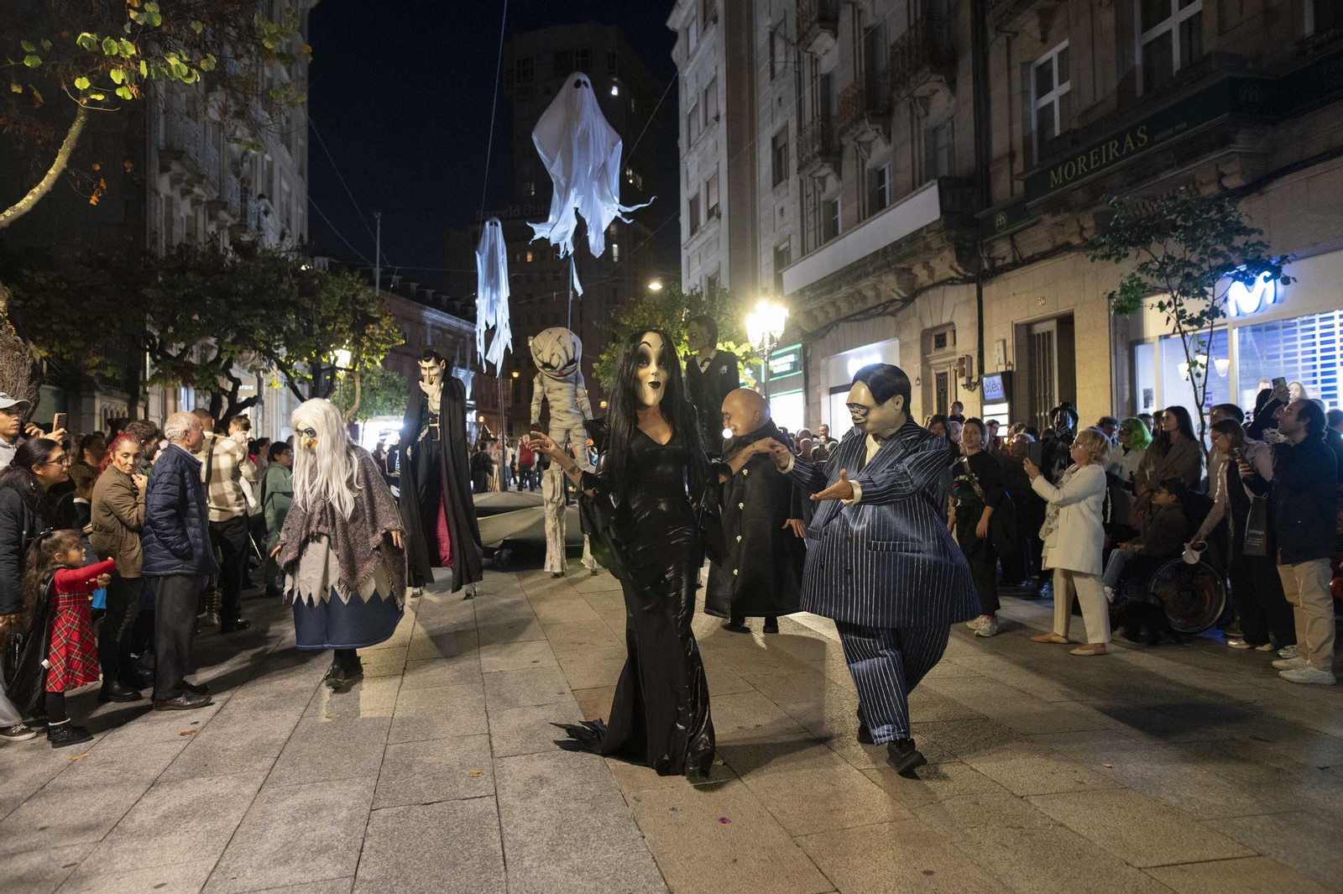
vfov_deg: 53.1
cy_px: 447
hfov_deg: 73.8
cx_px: 672
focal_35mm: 24
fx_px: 895
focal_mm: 24
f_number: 3.2
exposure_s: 1/160
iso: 3200
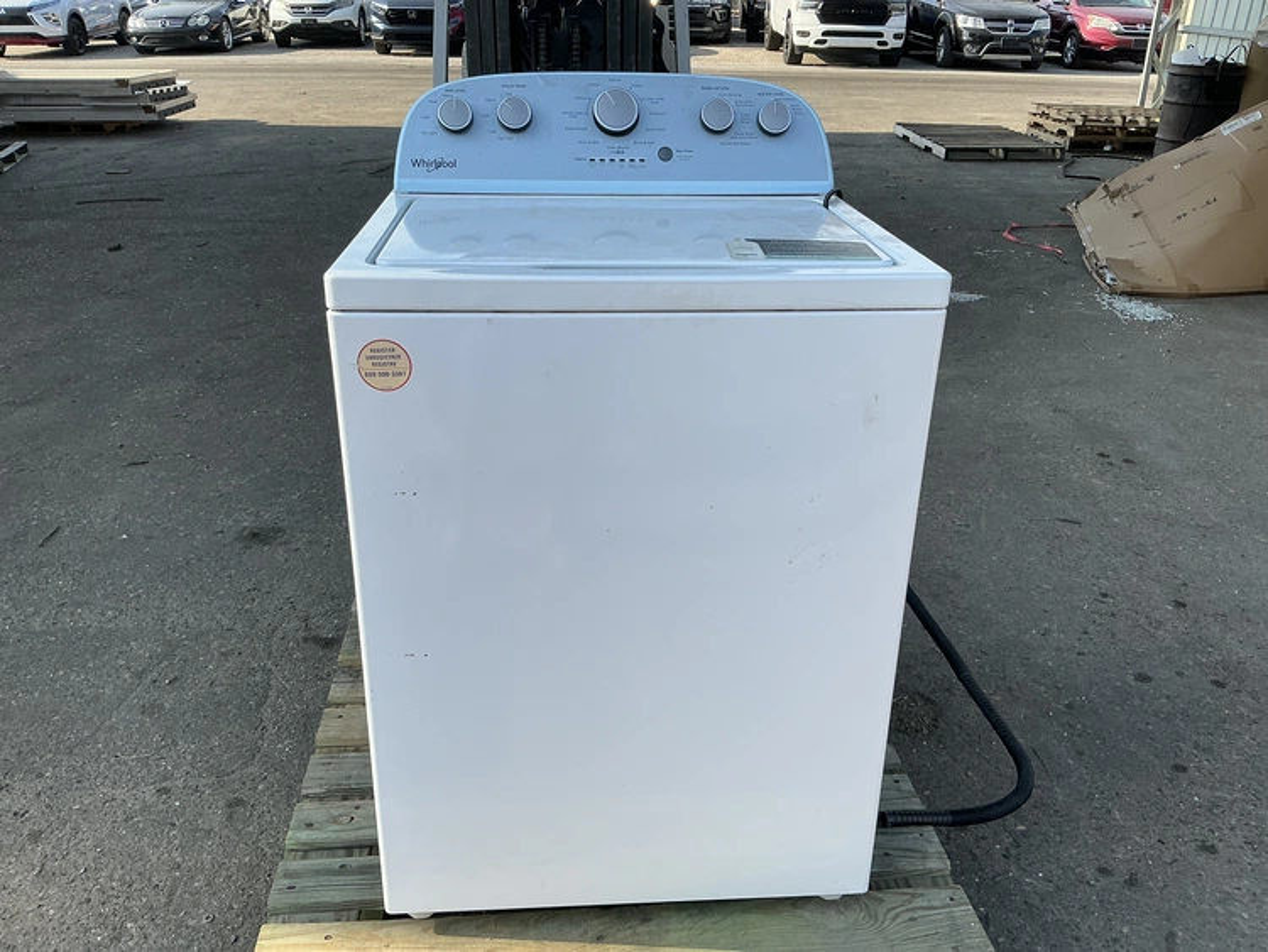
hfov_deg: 63.4
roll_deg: -0.4
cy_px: 476
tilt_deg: -24.2
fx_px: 1026
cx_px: 634
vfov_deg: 49.8
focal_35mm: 28
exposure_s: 1/781
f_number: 1.8
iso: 25
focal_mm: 3
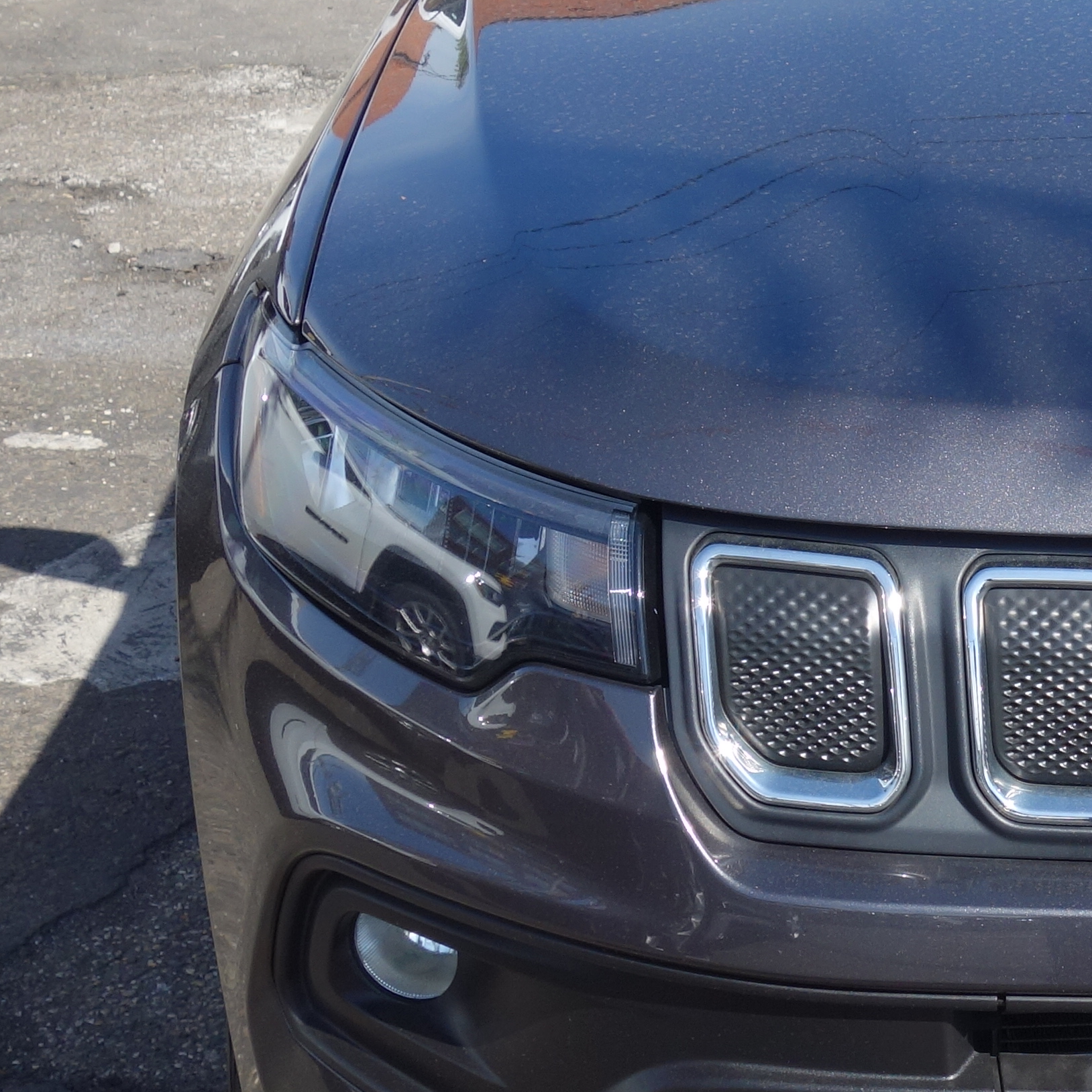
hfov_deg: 20.3
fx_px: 2855
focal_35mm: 80
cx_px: 1305
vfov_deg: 21.4
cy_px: 256
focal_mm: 10.4
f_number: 5.6
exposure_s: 1/320
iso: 125
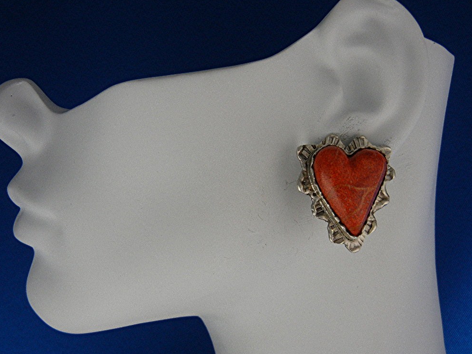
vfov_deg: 27.0
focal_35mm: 54
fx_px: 736
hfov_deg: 35.5
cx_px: 228
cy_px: 179
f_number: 3.9
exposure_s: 1/60
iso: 288
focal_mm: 9.3
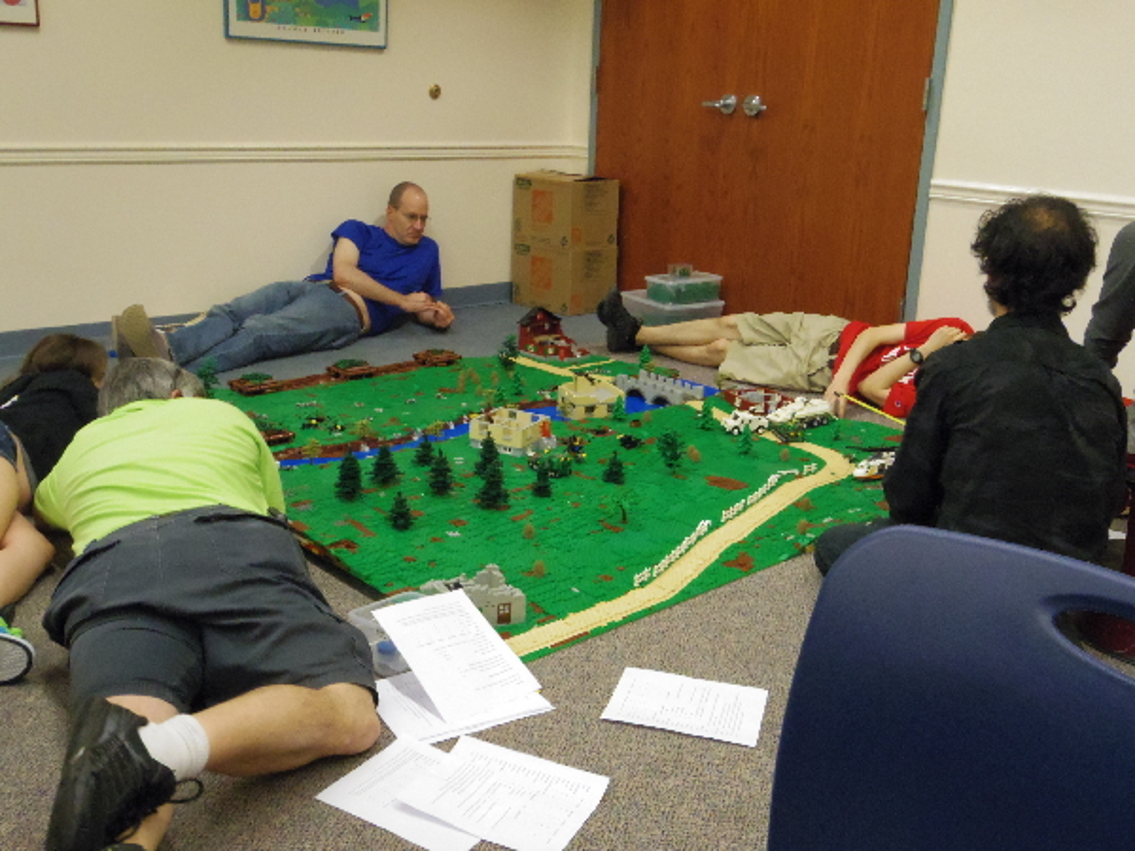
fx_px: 1180
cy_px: 426
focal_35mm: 36
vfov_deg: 39.7
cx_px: 568
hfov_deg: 51.4
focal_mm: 6.5
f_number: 6.3
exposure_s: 1/60
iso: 1600
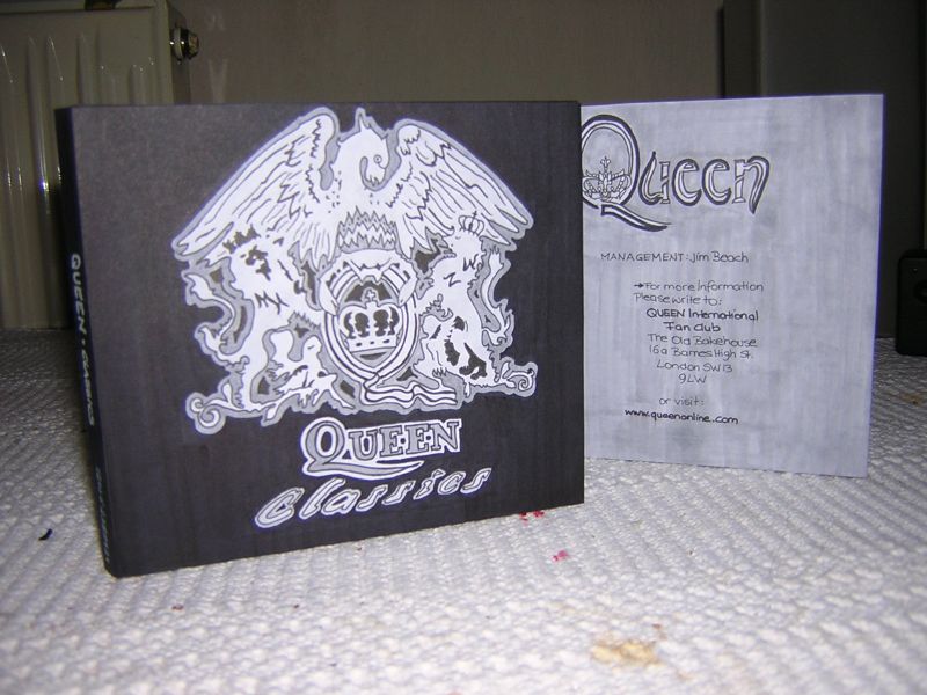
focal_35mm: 36
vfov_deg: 39.7
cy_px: 348
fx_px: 964
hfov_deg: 51.4
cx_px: 464
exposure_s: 1/60.1
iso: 100
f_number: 2.6
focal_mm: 4.7
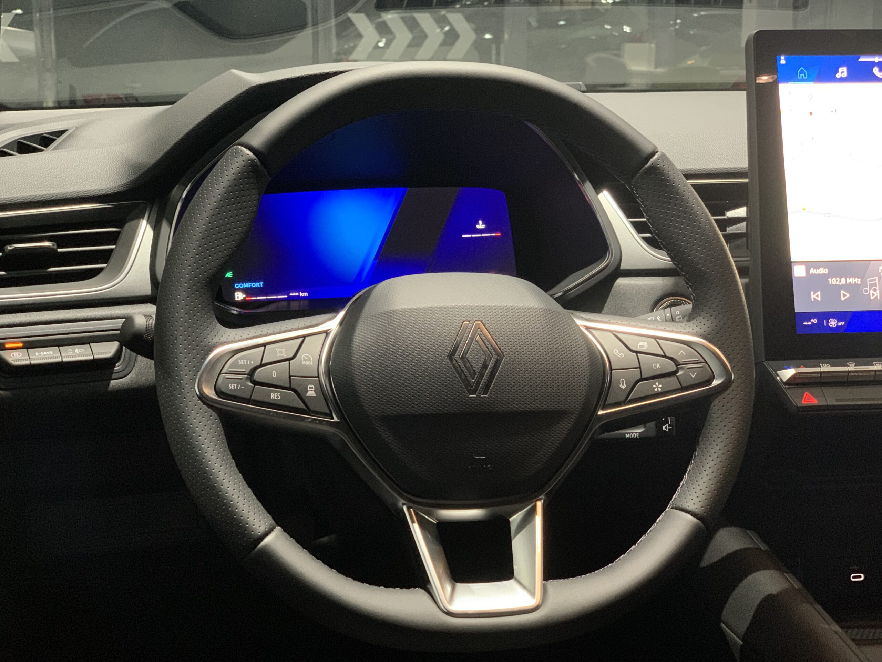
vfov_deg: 28.0
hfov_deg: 36.8
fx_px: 1325
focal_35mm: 52
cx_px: 441
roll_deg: -0.7
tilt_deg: -12.5
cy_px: 331
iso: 400
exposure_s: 1/33
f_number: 2.4
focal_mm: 6
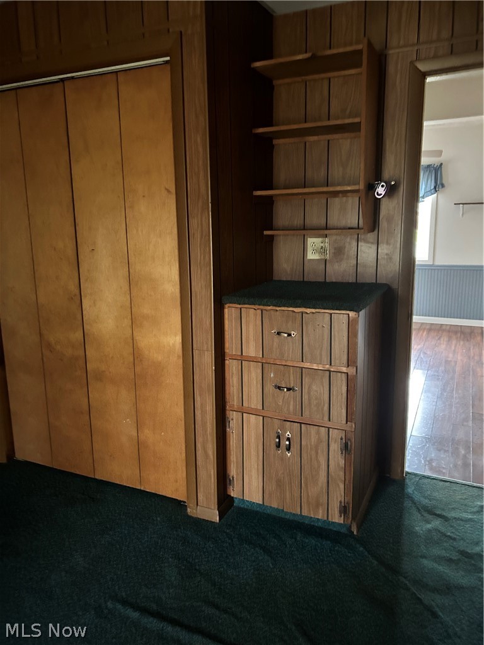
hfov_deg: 53.1
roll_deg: +2.2
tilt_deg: -8.2
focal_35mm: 26
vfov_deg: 67.3
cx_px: 242
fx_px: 485
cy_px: 322
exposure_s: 1/30
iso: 1000
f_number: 1.5
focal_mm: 5.7
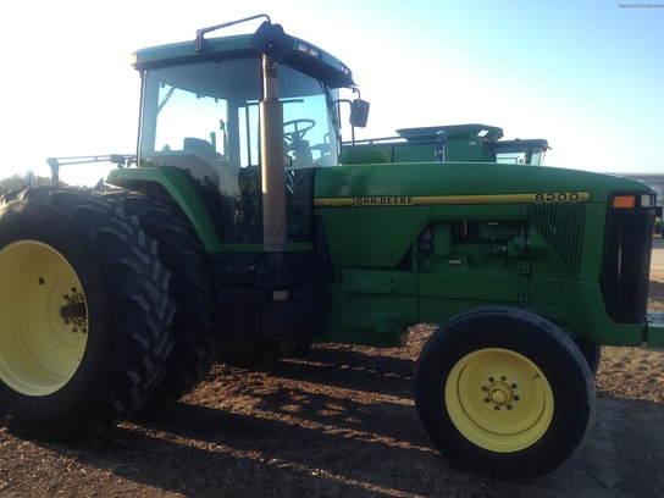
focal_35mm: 35
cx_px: 332
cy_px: 249
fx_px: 671
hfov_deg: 52.6
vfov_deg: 40.7
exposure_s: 1/389
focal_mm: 4.28
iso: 50
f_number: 2.4
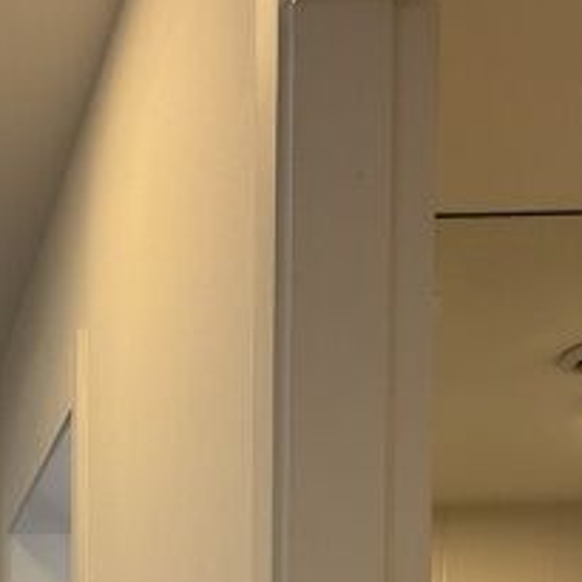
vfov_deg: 23.2
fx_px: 1103
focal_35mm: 58
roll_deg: -0.6
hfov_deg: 25.5
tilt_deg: -2.2
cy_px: 897
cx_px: -170
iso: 64
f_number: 2.2
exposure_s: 1/99
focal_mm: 2.22
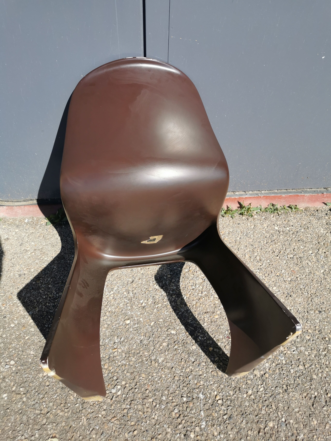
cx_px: 166
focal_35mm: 27
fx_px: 344
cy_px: 220
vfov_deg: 65.3
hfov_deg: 51.4
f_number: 1.8
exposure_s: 1/2079
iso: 50
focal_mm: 5.58
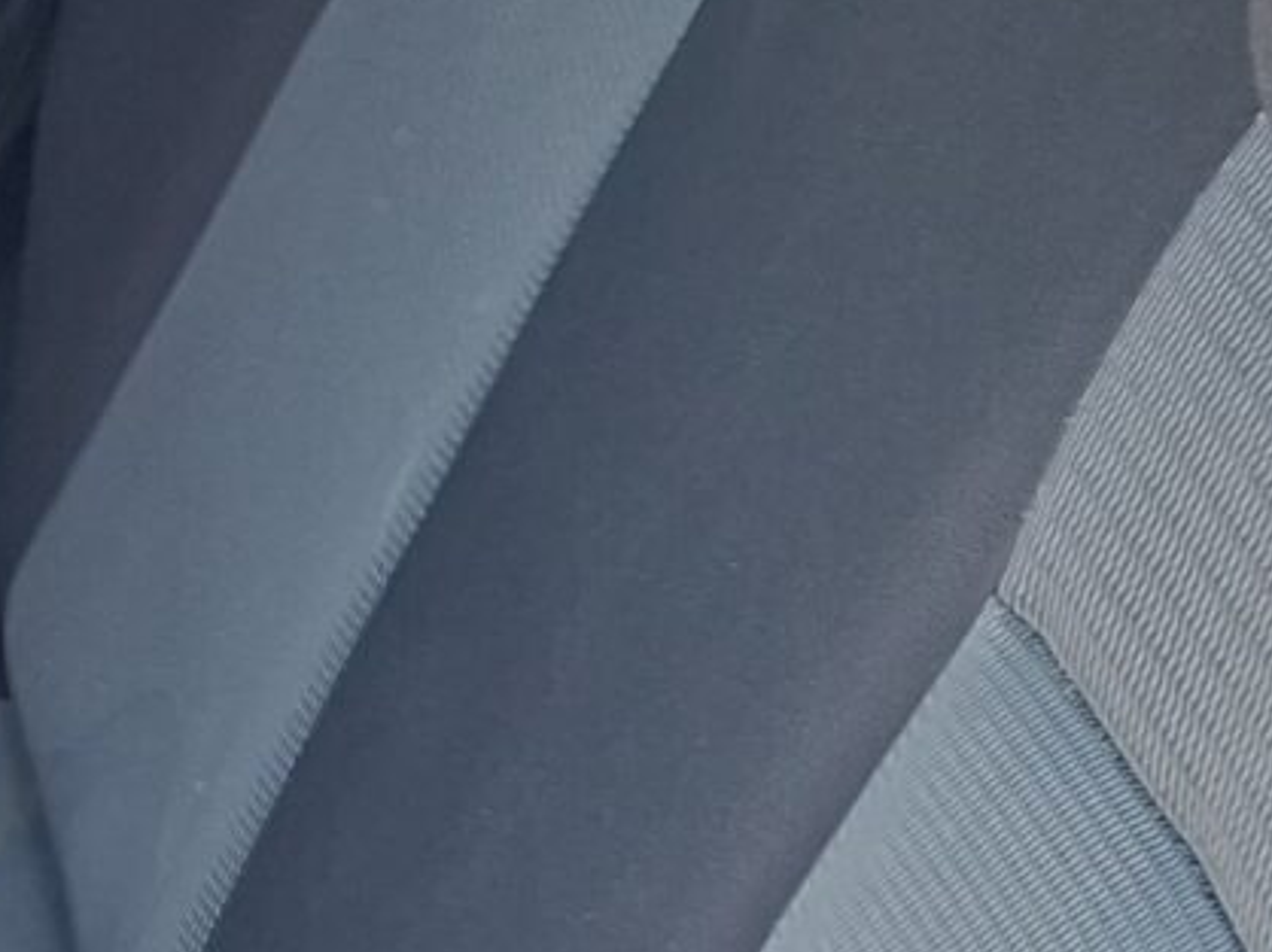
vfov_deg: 10.5
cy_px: 563
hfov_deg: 12.5
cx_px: -1162
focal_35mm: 141
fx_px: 5178
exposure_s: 1/120
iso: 64
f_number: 1.8
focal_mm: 5.54
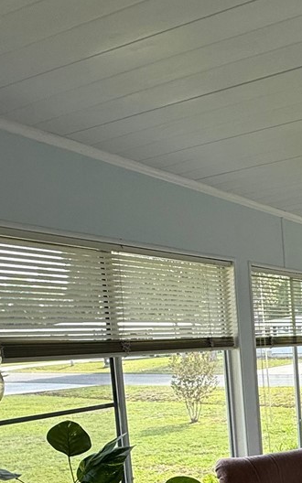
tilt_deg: -5.3
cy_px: 394
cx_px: 417
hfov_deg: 24.1
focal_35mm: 45
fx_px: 593
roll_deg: +1.4
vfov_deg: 42.2
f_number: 2.2
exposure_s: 1/294
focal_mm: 2.22
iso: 50
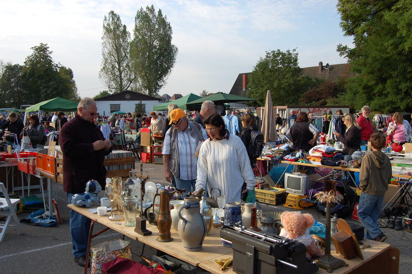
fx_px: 377
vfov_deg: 39.9
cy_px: 137
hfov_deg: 57.3
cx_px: 206
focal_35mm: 33
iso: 200
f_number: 8
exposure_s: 1/250
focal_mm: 22
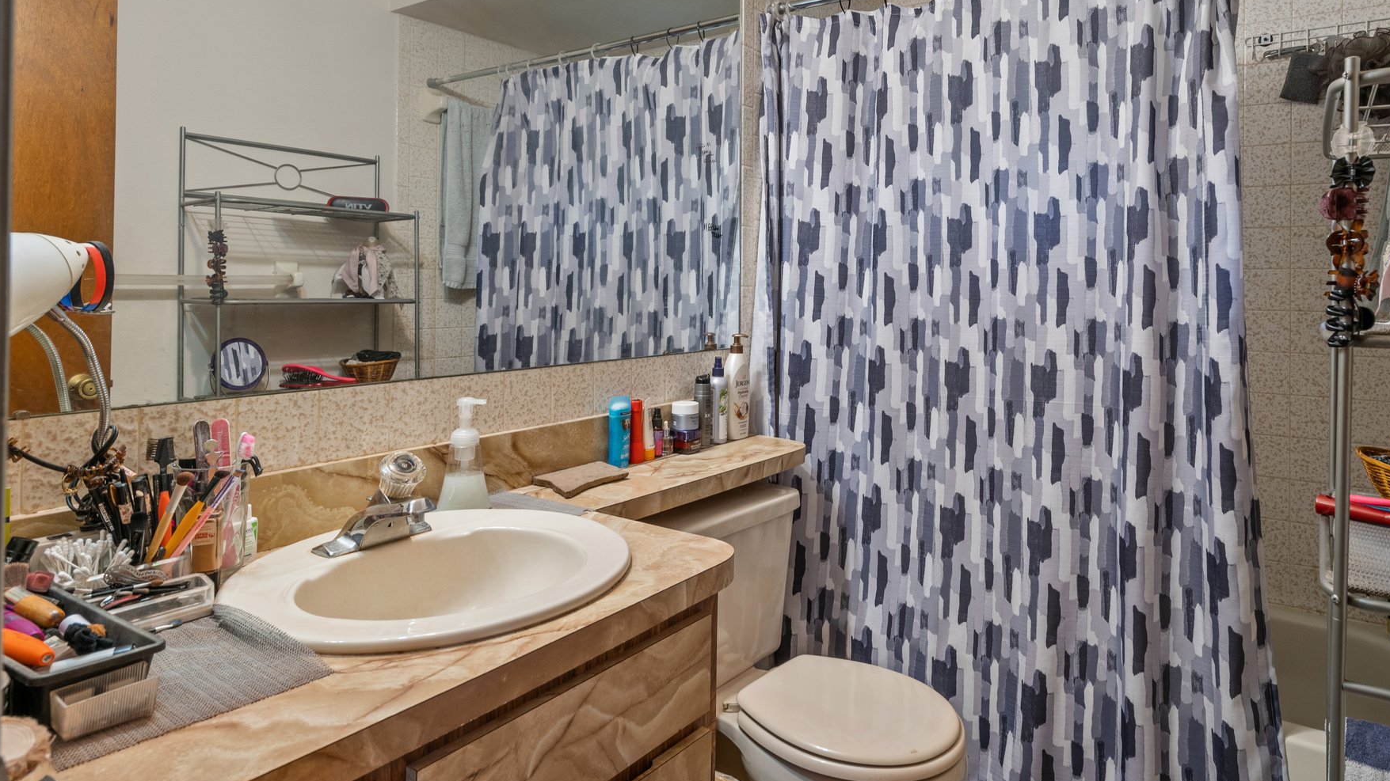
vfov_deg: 50.8
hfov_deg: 80.8
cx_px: 790
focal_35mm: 22
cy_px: 282
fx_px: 811
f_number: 8
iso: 320
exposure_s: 1
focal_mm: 18
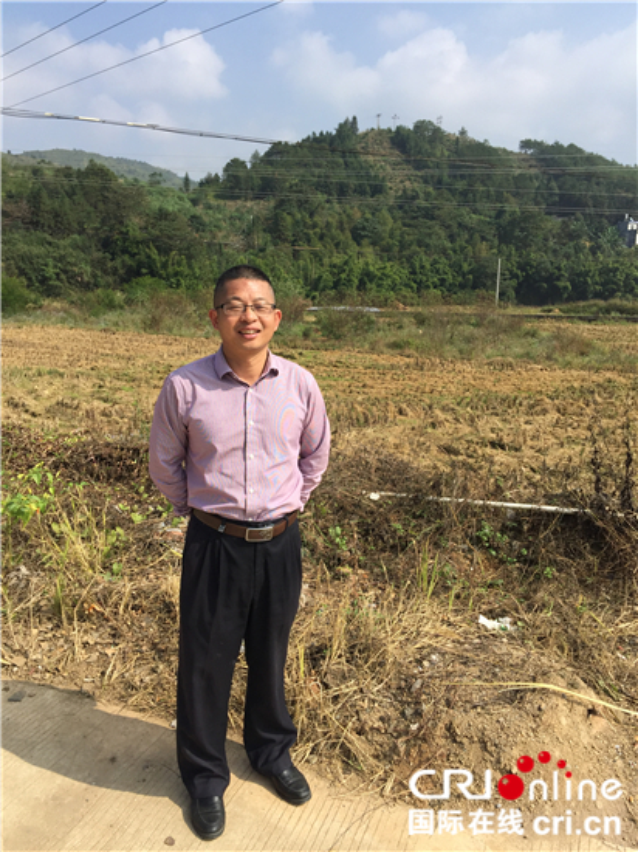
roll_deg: +0.0
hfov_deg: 48.2
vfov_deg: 61.7
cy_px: 426
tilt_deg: -10.5
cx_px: 319
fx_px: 713
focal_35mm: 29
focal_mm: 4.15
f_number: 2.2
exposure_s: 1/1980
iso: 32
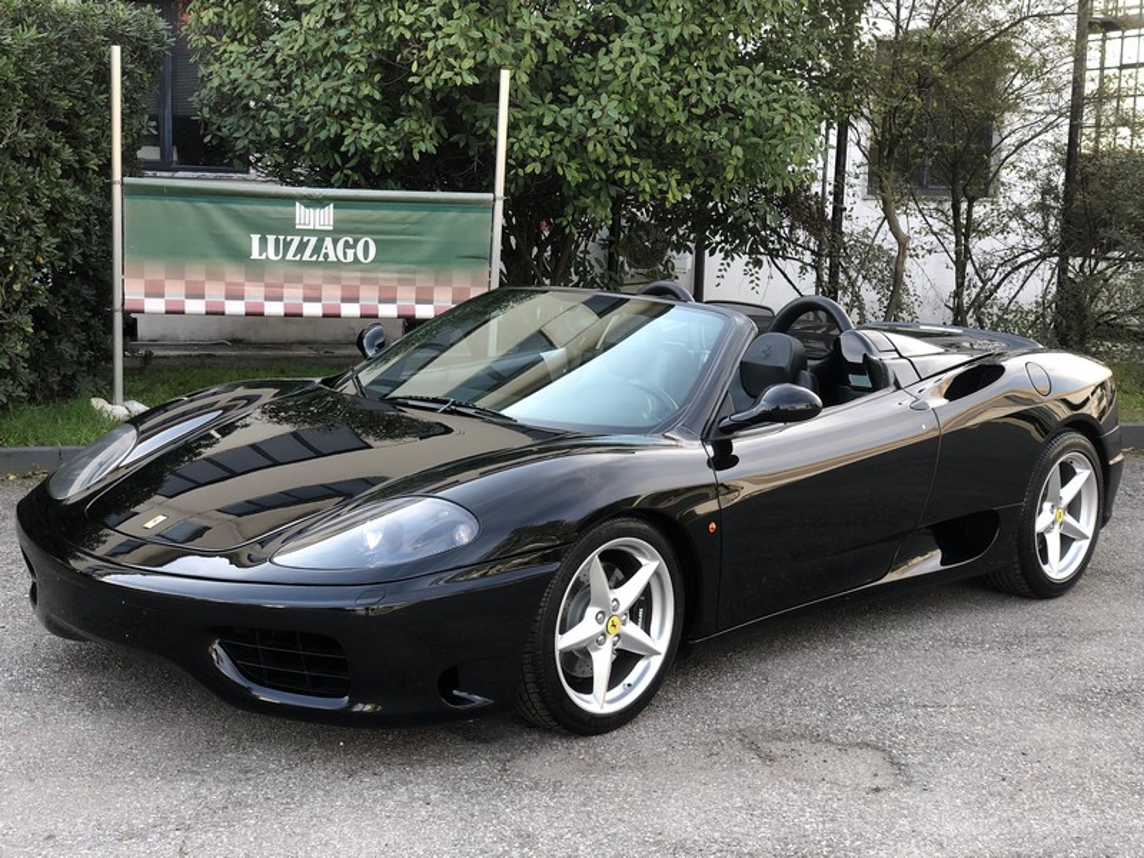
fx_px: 1719
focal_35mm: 52
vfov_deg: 28.0
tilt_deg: -8.3
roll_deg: -1.4
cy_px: 429
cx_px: 572
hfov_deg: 36.8
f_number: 2.4
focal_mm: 6
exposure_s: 1/120
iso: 25
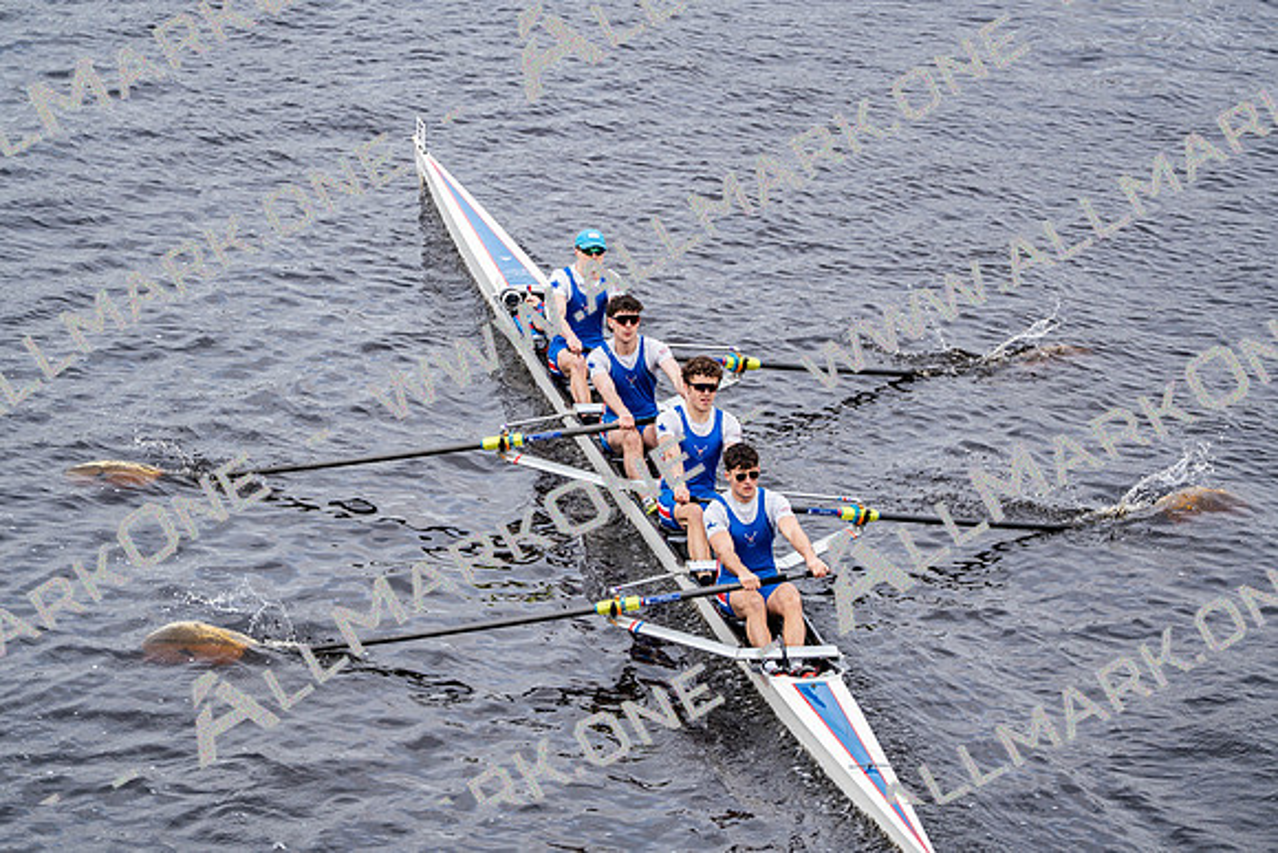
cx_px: 639
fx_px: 7101
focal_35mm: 200
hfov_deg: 10.3
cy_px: 426
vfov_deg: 6.9
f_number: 2.8
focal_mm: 200
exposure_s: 1/2000
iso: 250
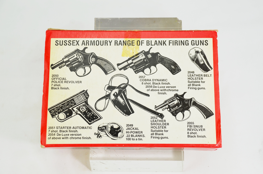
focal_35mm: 78
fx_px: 569
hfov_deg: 26.0
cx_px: 132
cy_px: 87
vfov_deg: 17.4
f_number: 6.3
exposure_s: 1/160
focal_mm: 52
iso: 200
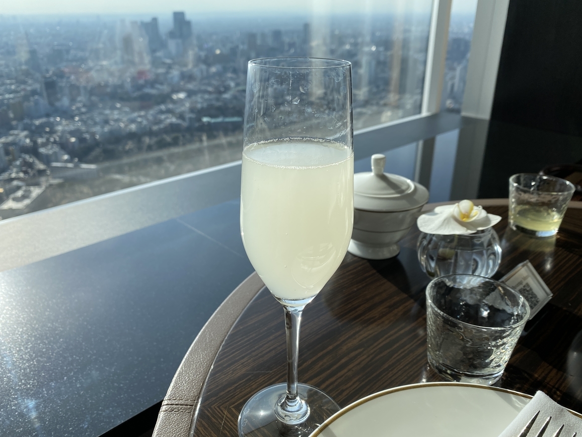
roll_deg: -0.5
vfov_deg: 51.4
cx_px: 294
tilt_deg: -24.7
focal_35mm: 27
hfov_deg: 65.3
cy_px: 221
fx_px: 454
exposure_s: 1/2625
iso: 32
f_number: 1.8
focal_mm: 4.25
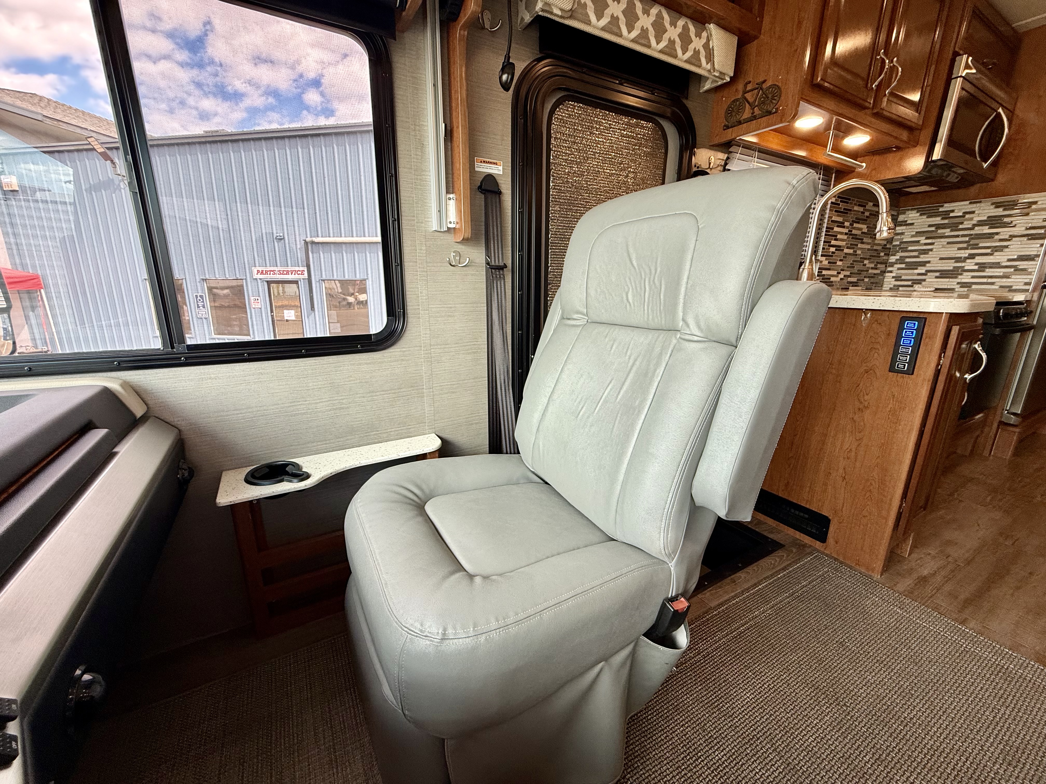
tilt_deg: -13.1
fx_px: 423
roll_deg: -0.8
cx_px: 523
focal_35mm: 14
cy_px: 392
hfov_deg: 102.1
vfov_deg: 85.7
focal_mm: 2.22
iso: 100
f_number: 2.2
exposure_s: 1/99
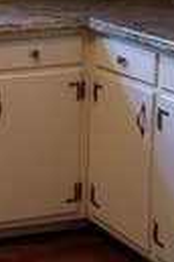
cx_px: -150
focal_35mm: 134
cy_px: 37
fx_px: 971
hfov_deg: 9.7
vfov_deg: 15.2
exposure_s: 1/30
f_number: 1.7
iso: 125
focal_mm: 4.2
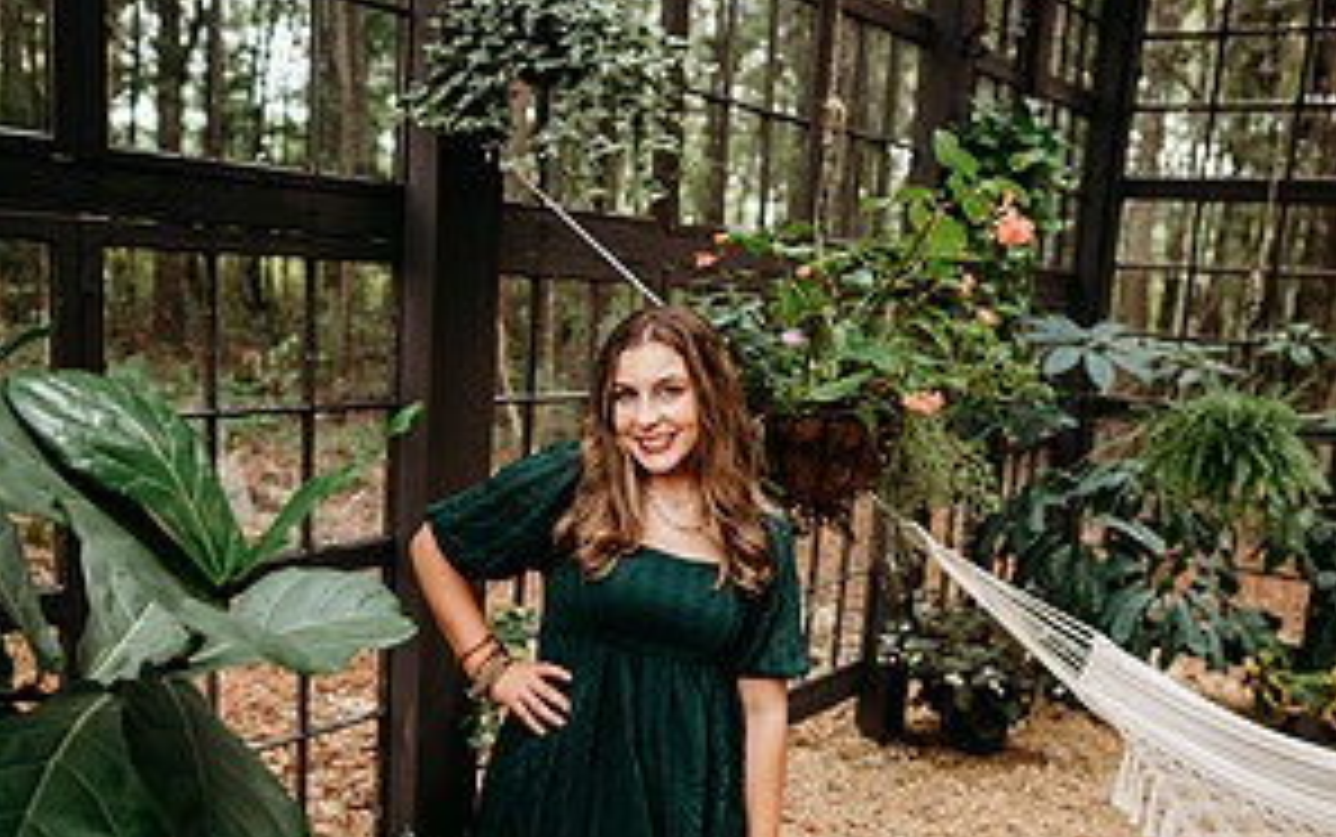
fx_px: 1348
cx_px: 670
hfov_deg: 52.7
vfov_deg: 34.2
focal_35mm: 37
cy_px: 554
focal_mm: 24
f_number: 2.2
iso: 400
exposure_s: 1/320
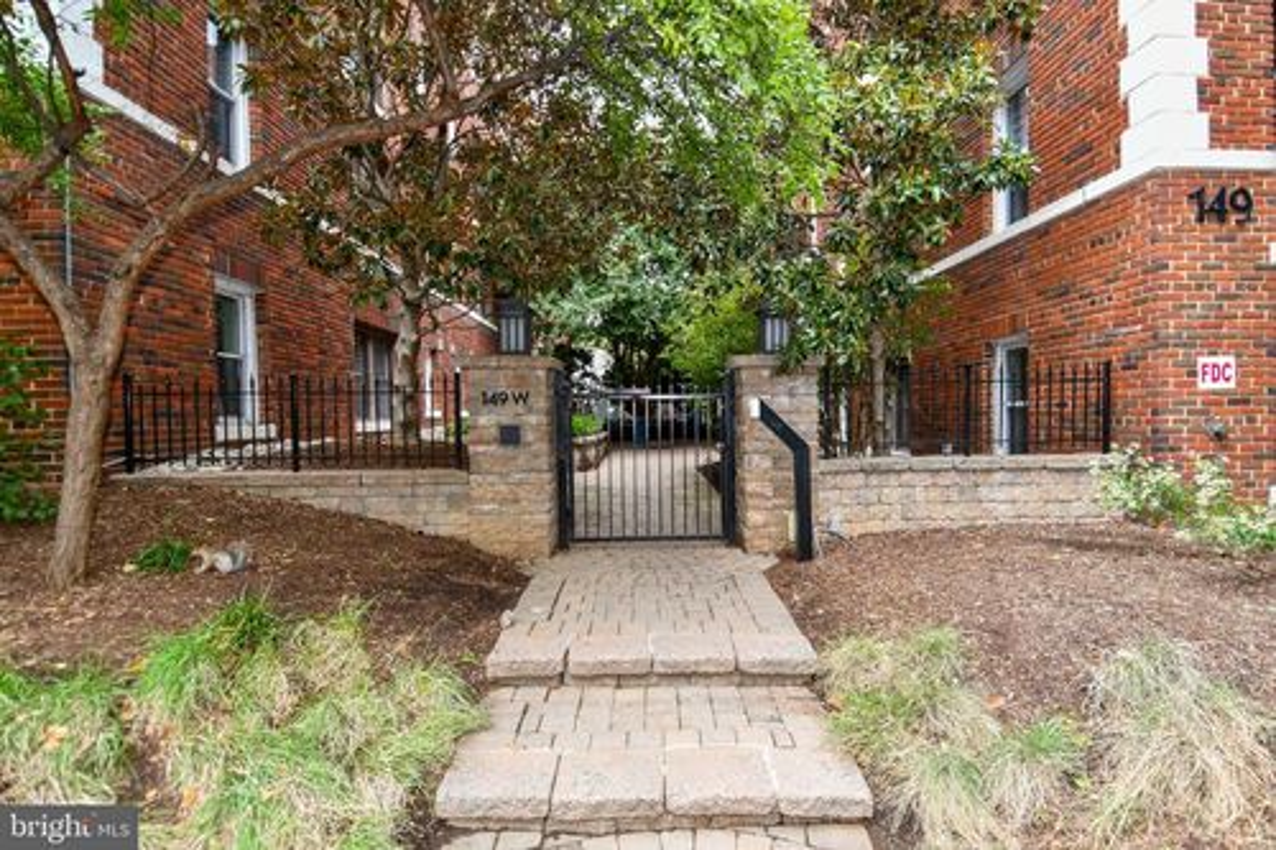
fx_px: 638
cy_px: 425
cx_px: 638
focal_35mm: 18
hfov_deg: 90.0
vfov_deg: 67.3
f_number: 4.5
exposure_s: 1/80
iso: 200
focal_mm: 12
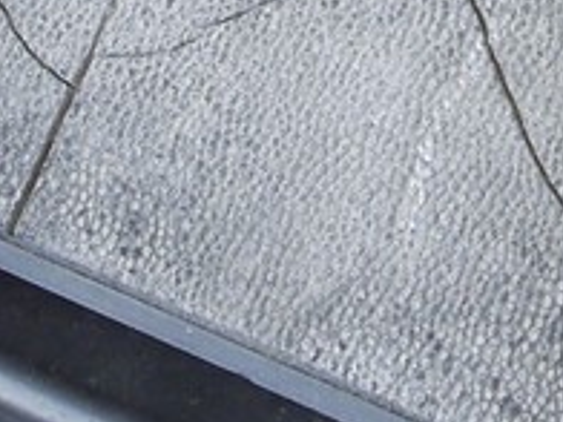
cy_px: -439
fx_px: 4180
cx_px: 664
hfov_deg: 7.6
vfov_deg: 5.6
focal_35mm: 257
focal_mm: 21
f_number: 10
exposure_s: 1/6
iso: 400
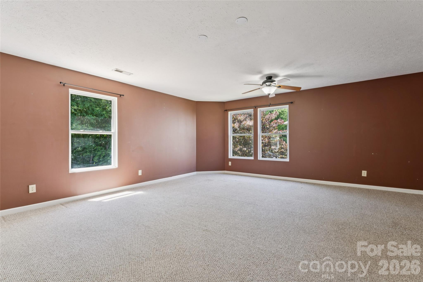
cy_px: 141
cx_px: 212
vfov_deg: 72.7
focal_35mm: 16
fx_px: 191
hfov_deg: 95.7
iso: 100
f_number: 13
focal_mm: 16.3
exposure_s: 1/2.5
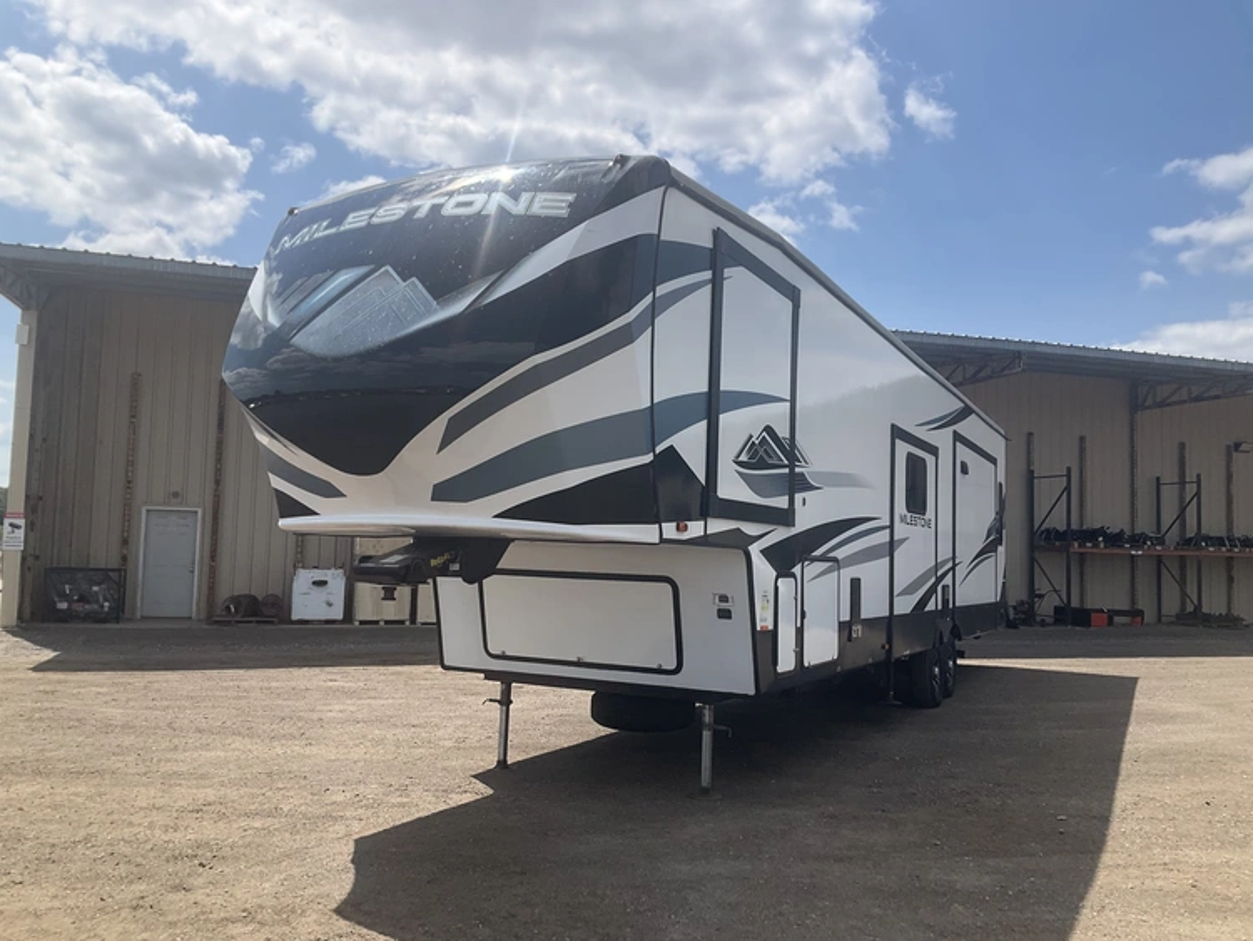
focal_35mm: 29
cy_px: 470
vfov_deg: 48.3
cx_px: 626
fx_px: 1050
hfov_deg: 61.6
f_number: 1.8
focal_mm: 3
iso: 25
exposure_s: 1/2538
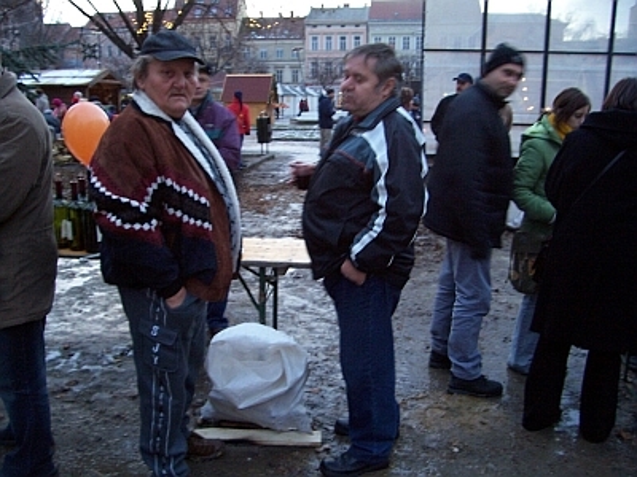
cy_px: 238
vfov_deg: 41.8
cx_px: 318
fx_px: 626
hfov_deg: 54.0
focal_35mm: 34
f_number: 2.7
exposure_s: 1/8
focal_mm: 5.6
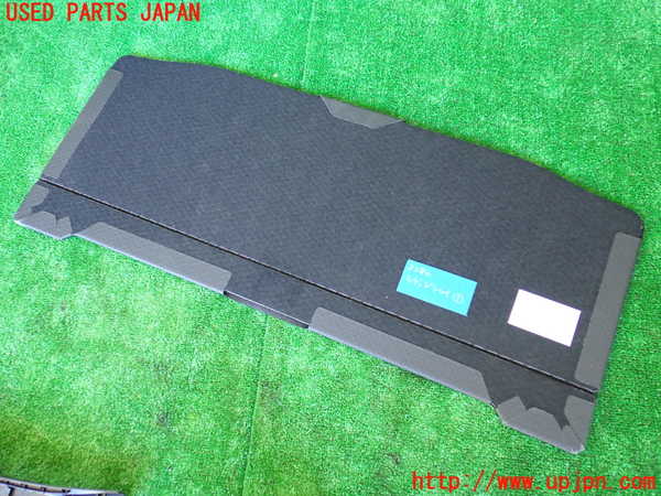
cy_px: 248
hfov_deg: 60.0
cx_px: 330
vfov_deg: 46.8
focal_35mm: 30
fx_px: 573
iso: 400
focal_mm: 5.4
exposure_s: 1/30
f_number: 2.3
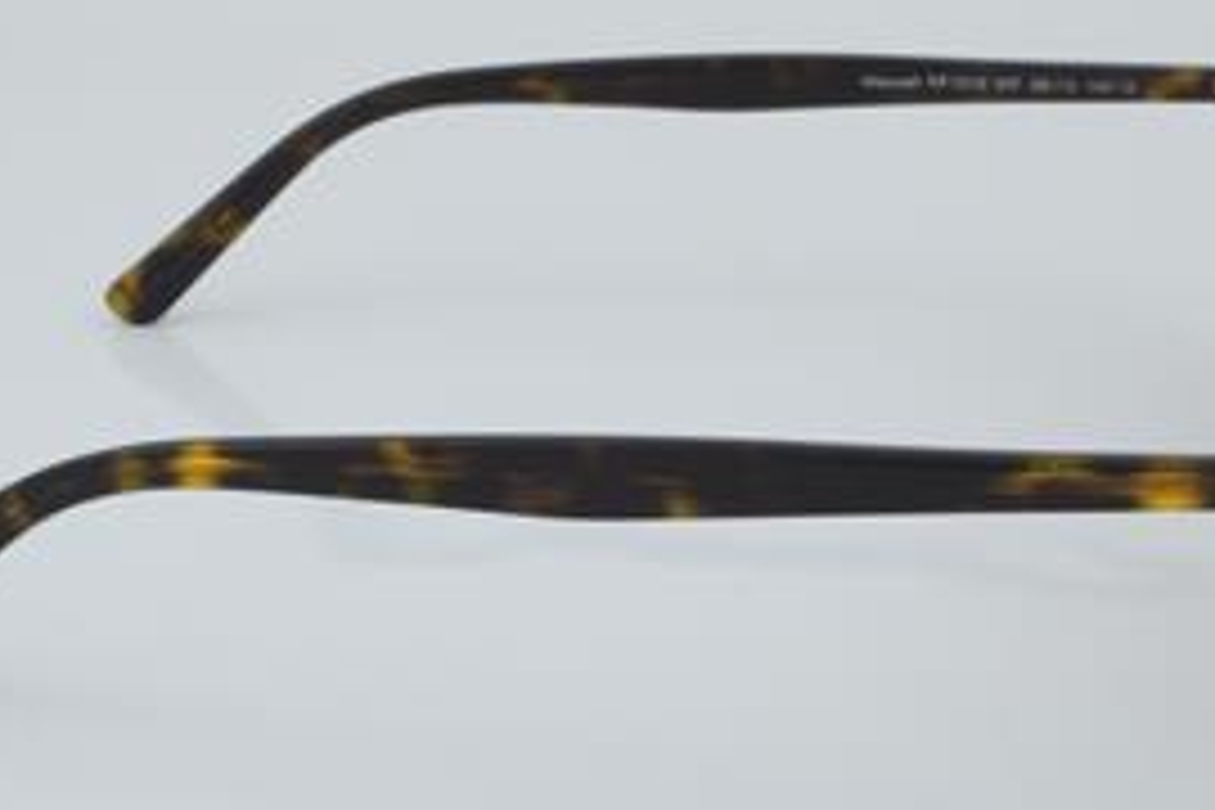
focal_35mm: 111
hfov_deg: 18.4
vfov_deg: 12.3
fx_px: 3746
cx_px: 662
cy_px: 369
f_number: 32
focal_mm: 50
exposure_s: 1/4
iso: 100
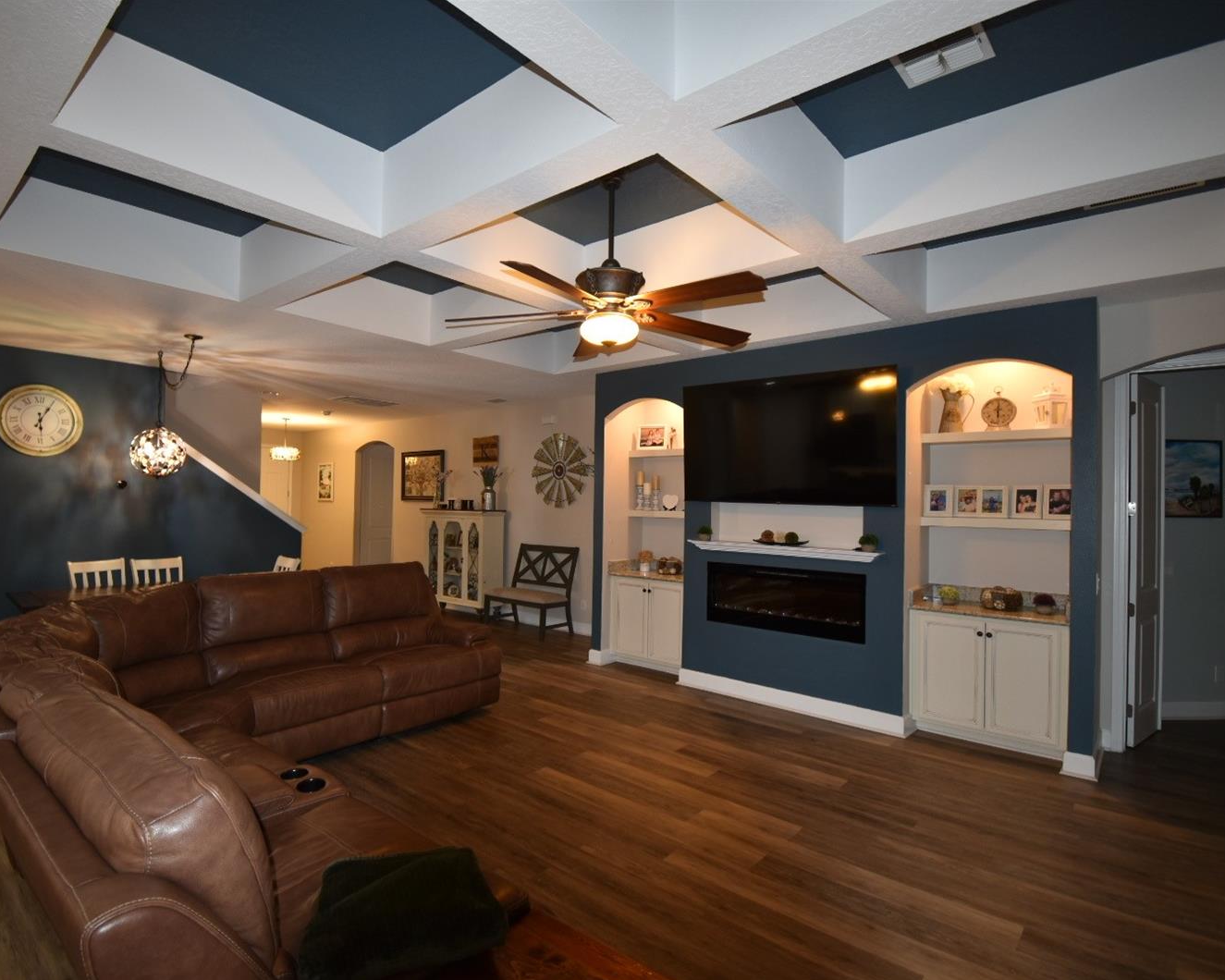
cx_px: 573
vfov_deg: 77.0
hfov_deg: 89.5
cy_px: 492
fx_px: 616
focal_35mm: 17
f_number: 4.5
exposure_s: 1/8
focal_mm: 10
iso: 200
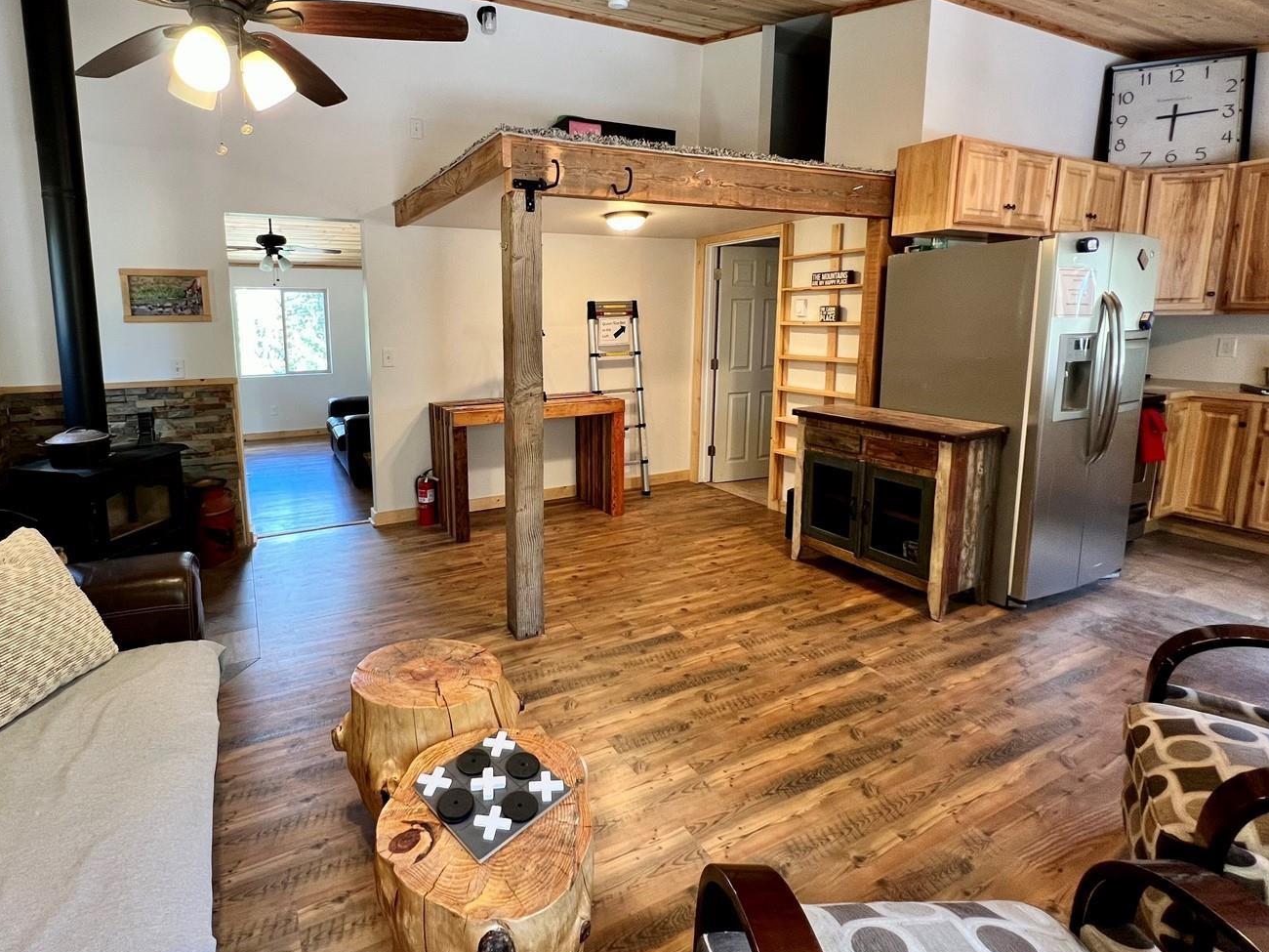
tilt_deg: -9.0
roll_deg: +0.3
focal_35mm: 16
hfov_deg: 93.6
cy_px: 412
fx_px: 587
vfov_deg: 77.7
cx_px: 528
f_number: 1.8
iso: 160
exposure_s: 1/60
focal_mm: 1.57
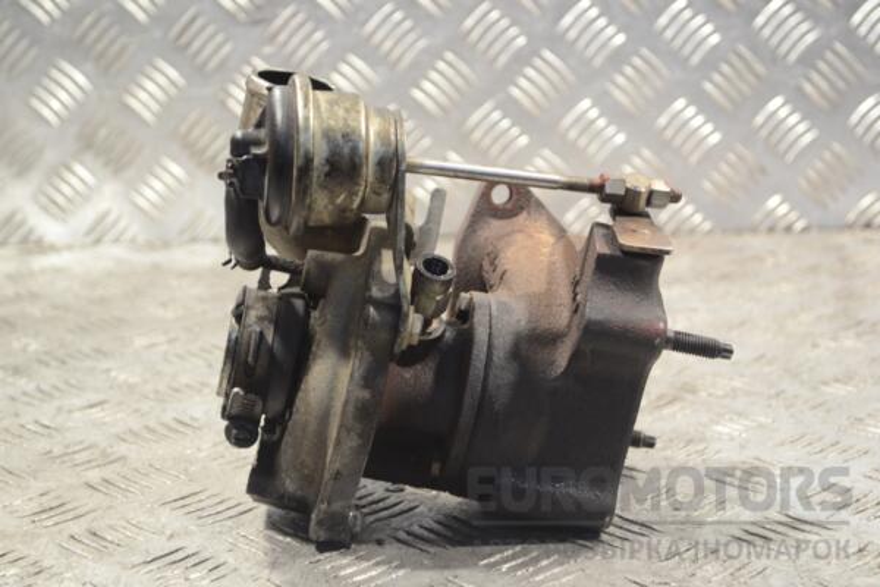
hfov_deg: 28.1
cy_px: 294
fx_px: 1760
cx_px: 440
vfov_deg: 18.9
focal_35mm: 72
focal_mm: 48
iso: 500
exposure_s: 1/30
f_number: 5.6
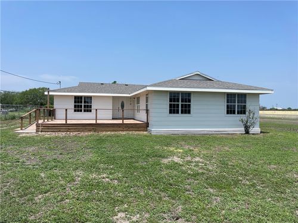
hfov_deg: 67.3
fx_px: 224
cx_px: 149
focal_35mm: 26
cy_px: 112
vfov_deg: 53.1
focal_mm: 4.2
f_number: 1.6
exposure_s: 1/4464
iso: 32
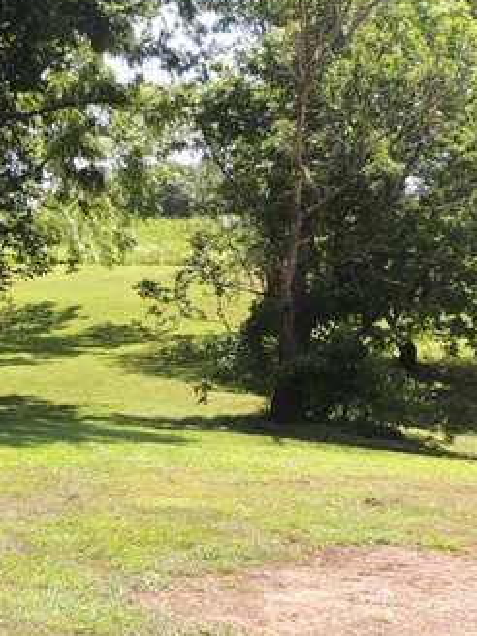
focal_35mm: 75
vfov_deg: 25.9
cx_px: -78
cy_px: 405
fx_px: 1378
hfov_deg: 18.7
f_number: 3
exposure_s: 1/500
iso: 100
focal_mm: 4.3
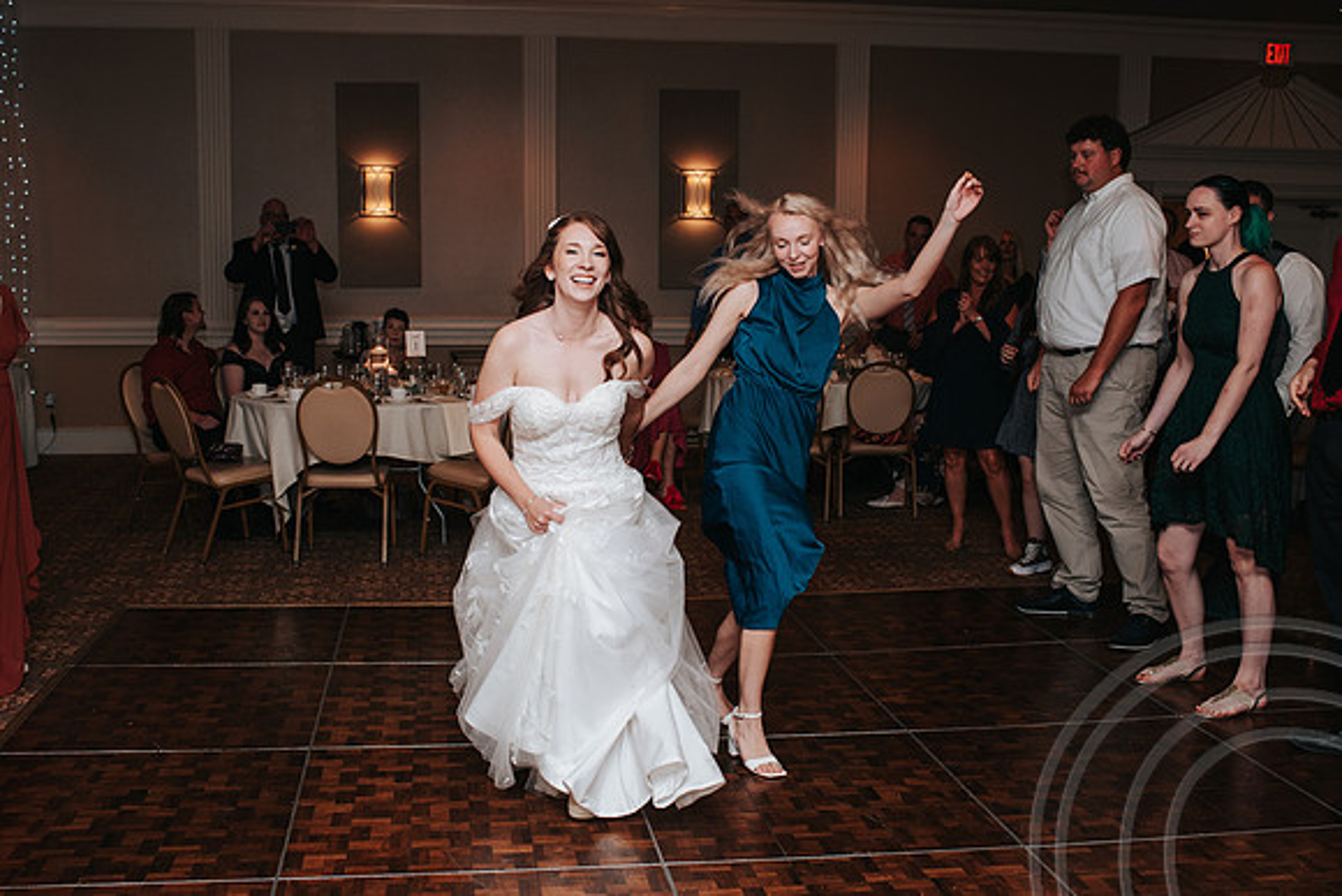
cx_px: 617
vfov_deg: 34.6
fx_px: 1439
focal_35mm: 39
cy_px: 448
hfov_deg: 50.0
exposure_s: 1/160
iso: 1000
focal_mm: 35
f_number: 4.5
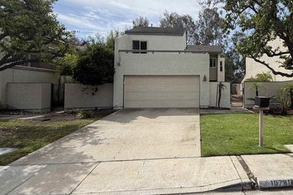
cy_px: 82
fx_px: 187
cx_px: 212
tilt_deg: +2.1
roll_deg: -1.0
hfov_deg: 72.0
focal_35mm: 23
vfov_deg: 54.8
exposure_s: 1/985
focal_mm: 2.22
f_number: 2.2
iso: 20
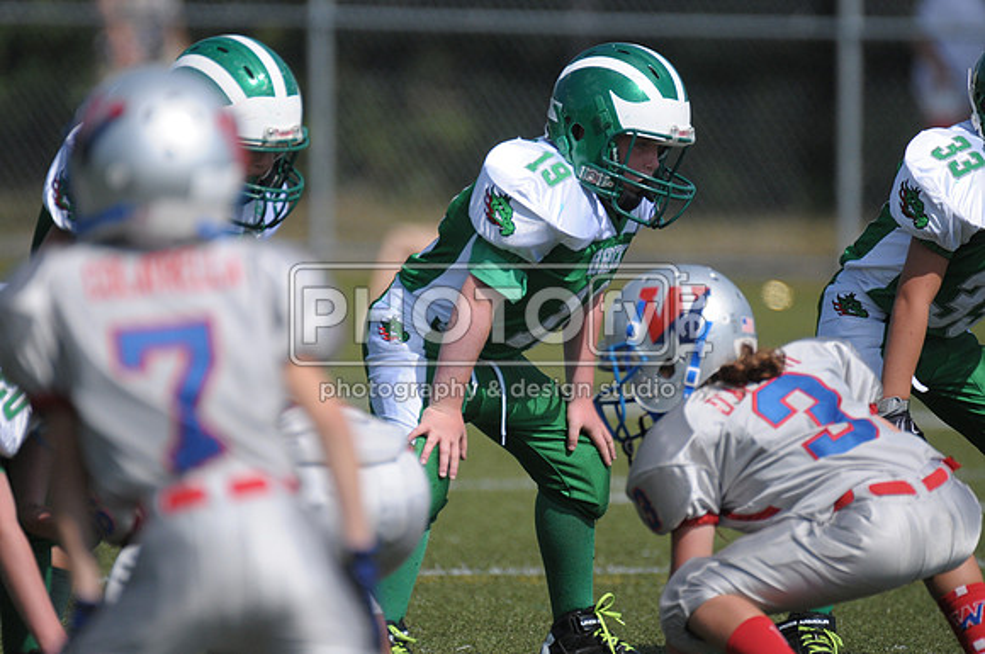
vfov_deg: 2.3
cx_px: 492
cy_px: 327
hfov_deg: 3.4
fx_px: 16394
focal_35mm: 600
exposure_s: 1/6400
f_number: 4
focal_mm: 400
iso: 640
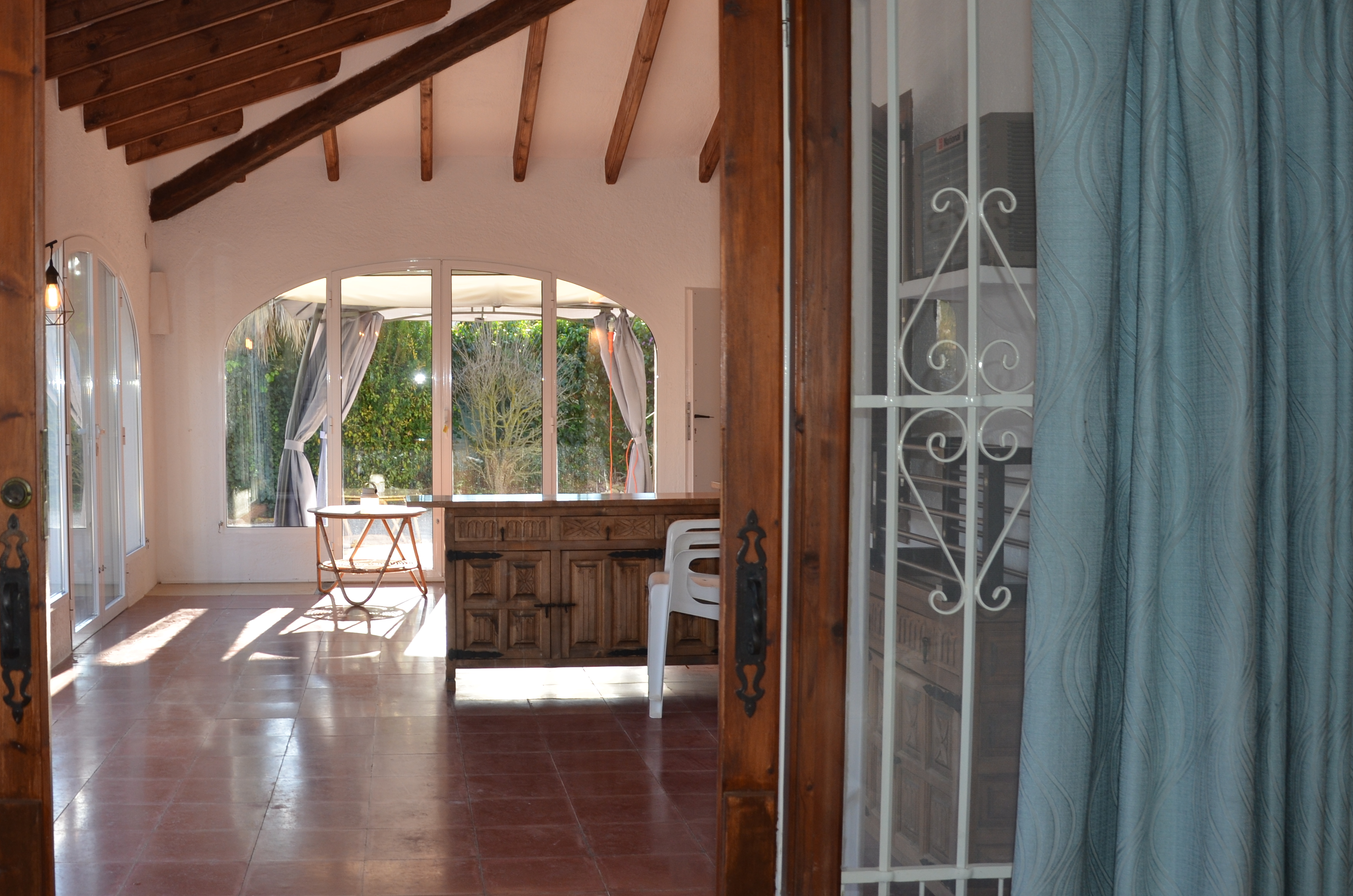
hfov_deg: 49.9
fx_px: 1425
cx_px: 454
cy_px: 445
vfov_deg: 34.9
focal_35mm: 38
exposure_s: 1/200
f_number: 3.5
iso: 200
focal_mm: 18
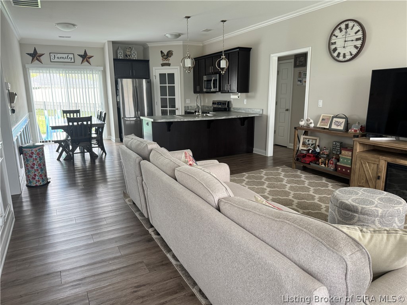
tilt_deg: -12.1
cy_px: 152
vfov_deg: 56.8
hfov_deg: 71.6
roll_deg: +0.5
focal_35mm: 24
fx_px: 282
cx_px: 204
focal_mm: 6.76
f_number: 1.78
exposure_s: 1/108
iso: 200
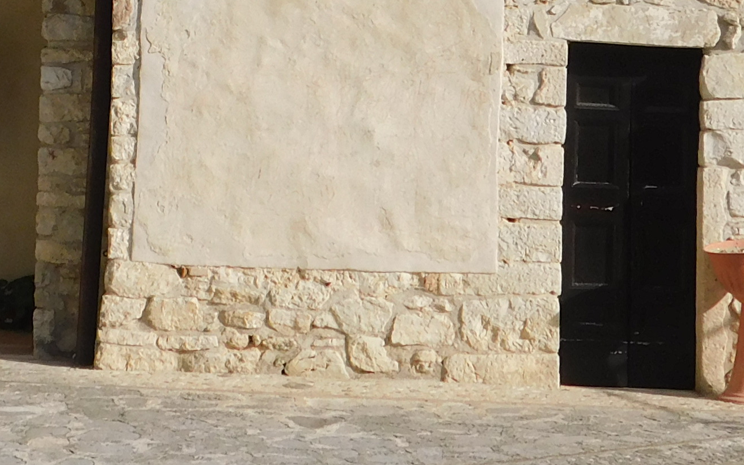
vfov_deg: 9.5
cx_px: 176
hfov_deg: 15.5
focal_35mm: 134
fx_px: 2717
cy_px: -221
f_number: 3.5
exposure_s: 1/1250
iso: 125
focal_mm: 6.3
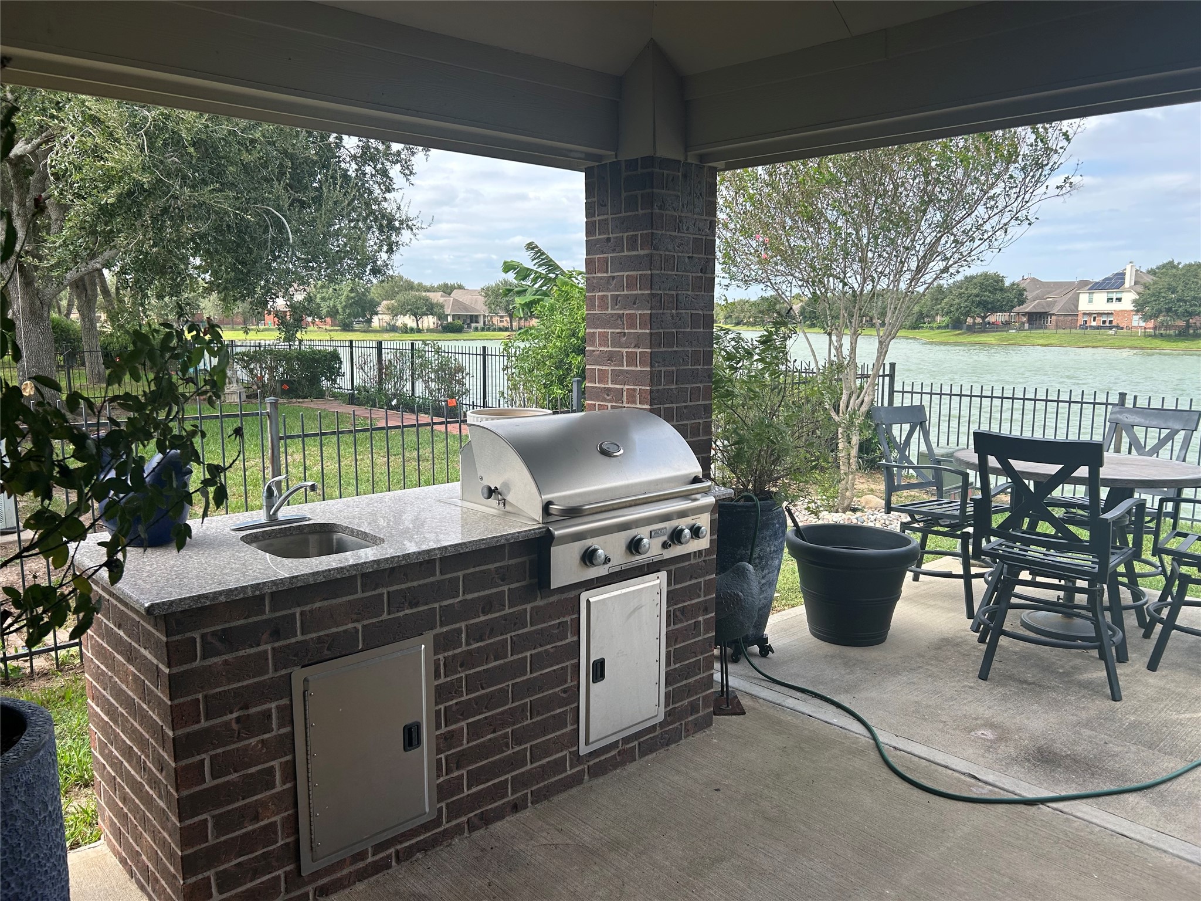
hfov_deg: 67.3
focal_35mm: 26
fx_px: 902
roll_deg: +0.0
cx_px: 600
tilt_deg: -9.9
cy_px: 450
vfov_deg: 53.1
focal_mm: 5.7
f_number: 1.5
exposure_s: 1/1280
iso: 50
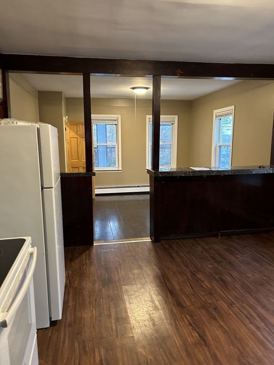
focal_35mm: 26
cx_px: 137
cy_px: 182
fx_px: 274
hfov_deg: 53.1
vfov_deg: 67.3
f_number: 1.5
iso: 400
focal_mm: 5.7
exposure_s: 1/40
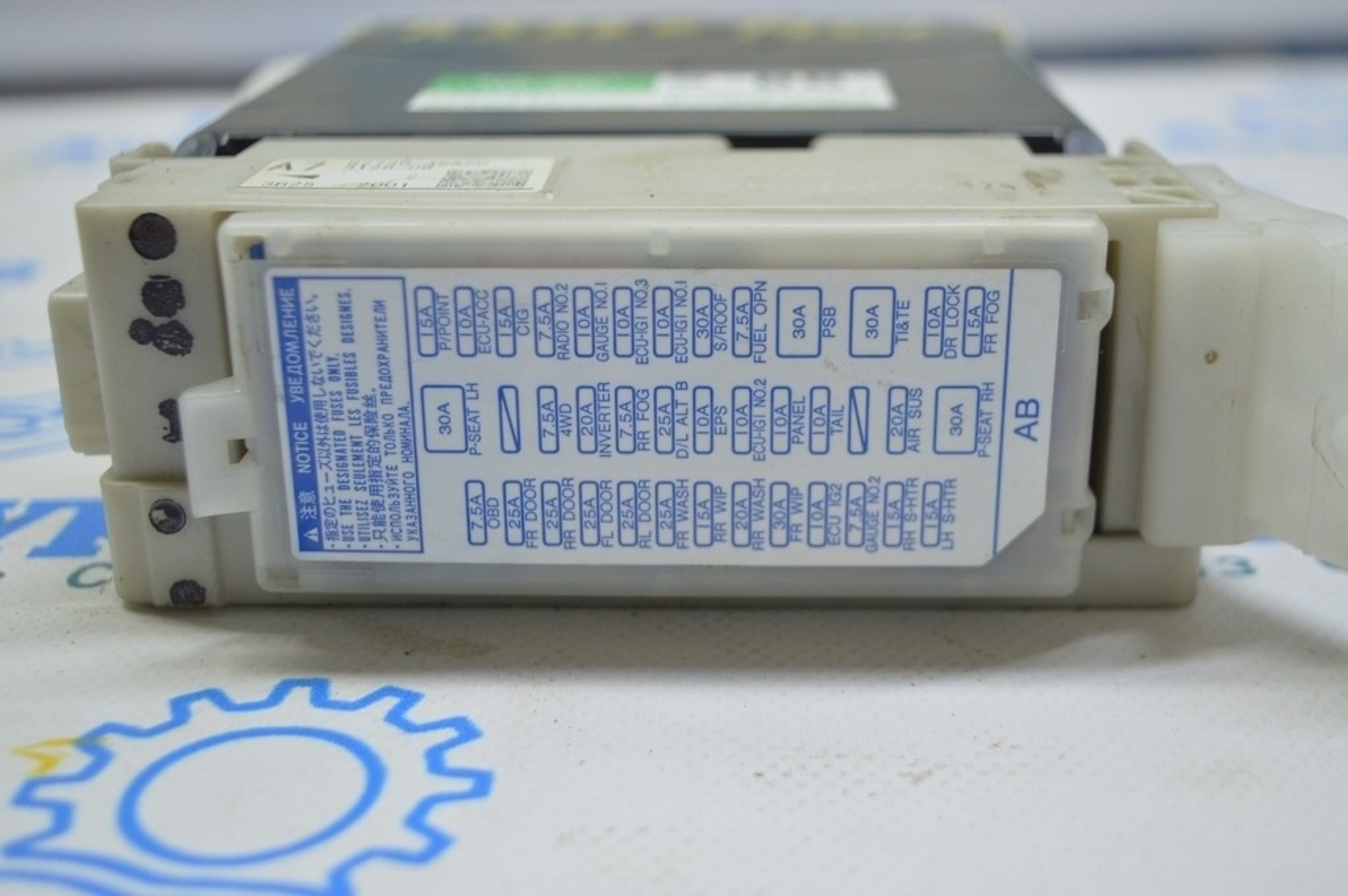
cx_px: 674
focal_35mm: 46
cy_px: 448
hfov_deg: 42.4
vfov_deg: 28.9
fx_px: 1740
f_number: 4.2
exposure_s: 1/40
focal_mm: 31
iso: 400
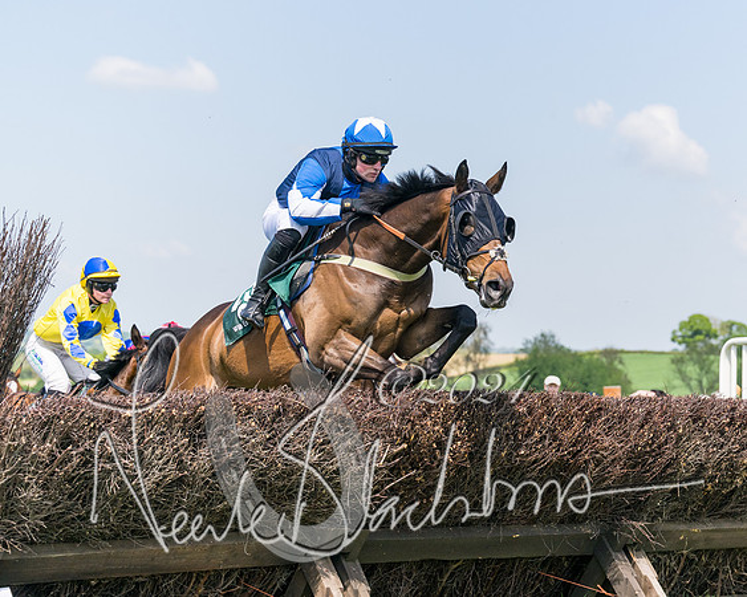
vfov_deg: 16.1
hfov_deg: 20.0
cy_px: 248
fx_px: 2110
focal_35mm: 95
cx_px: 460
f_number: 4
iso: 400
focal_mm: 70
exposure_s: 1/5000
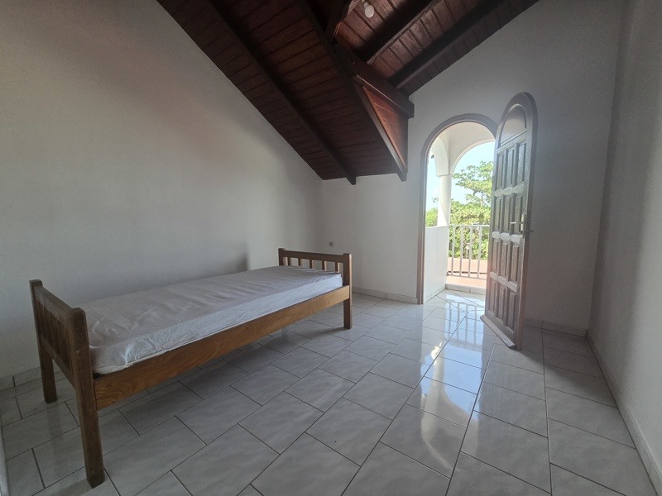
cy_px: 248
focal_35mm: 13
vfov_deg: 89.9
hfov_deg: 106.2
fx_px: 249
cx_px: 331
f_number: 2.2
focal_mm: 2.2
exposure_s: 1/359
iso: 160
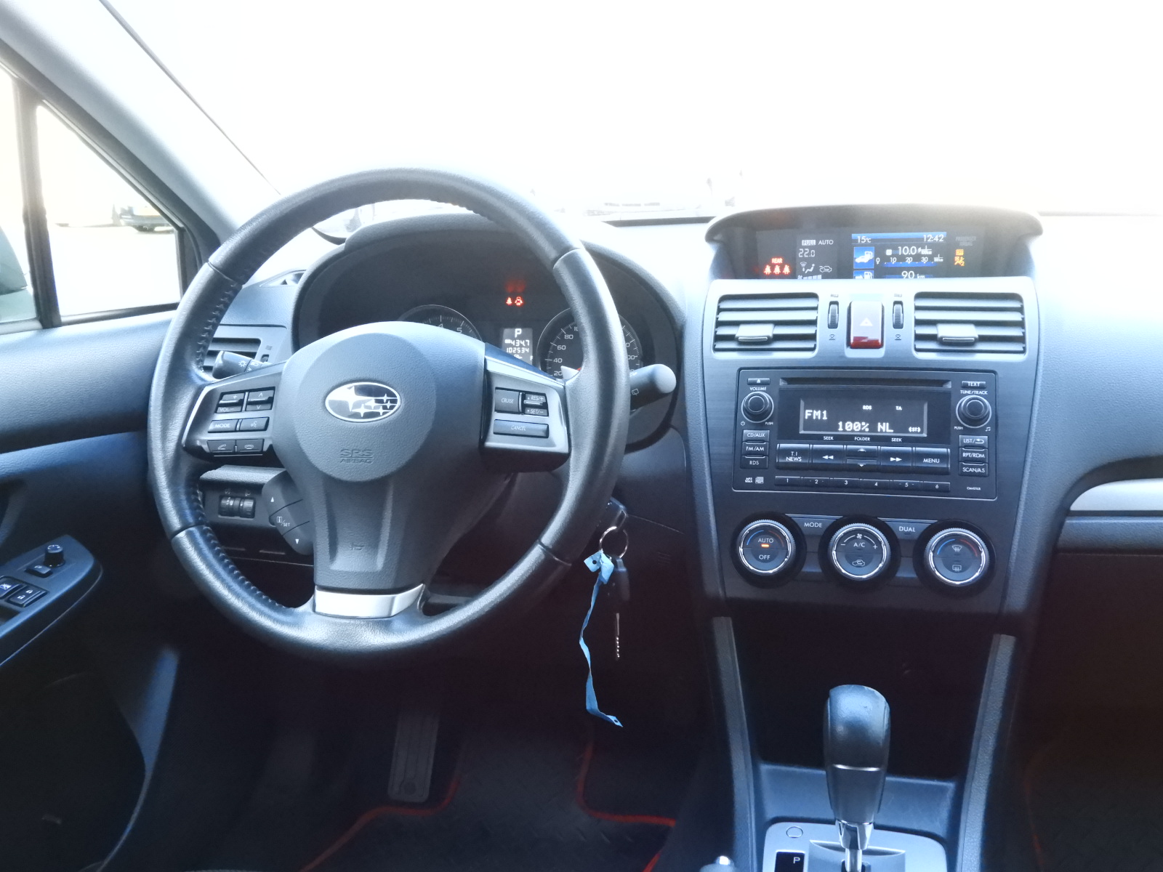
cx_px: 582
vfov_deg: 42.9
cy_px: 436
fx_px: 1109
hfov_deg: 55.4
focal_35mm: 33
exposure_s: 1/100
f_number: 3.6
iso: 1250
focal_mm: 5.9
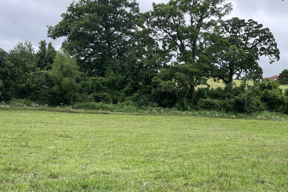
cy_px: 142
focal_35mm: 41
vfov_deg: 32.1
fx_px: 328
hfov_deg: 46.8
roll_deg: -4.6
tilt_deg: -9.2
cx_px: 188
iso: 32
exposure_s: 1/947
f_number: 1.6
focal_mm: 4.2
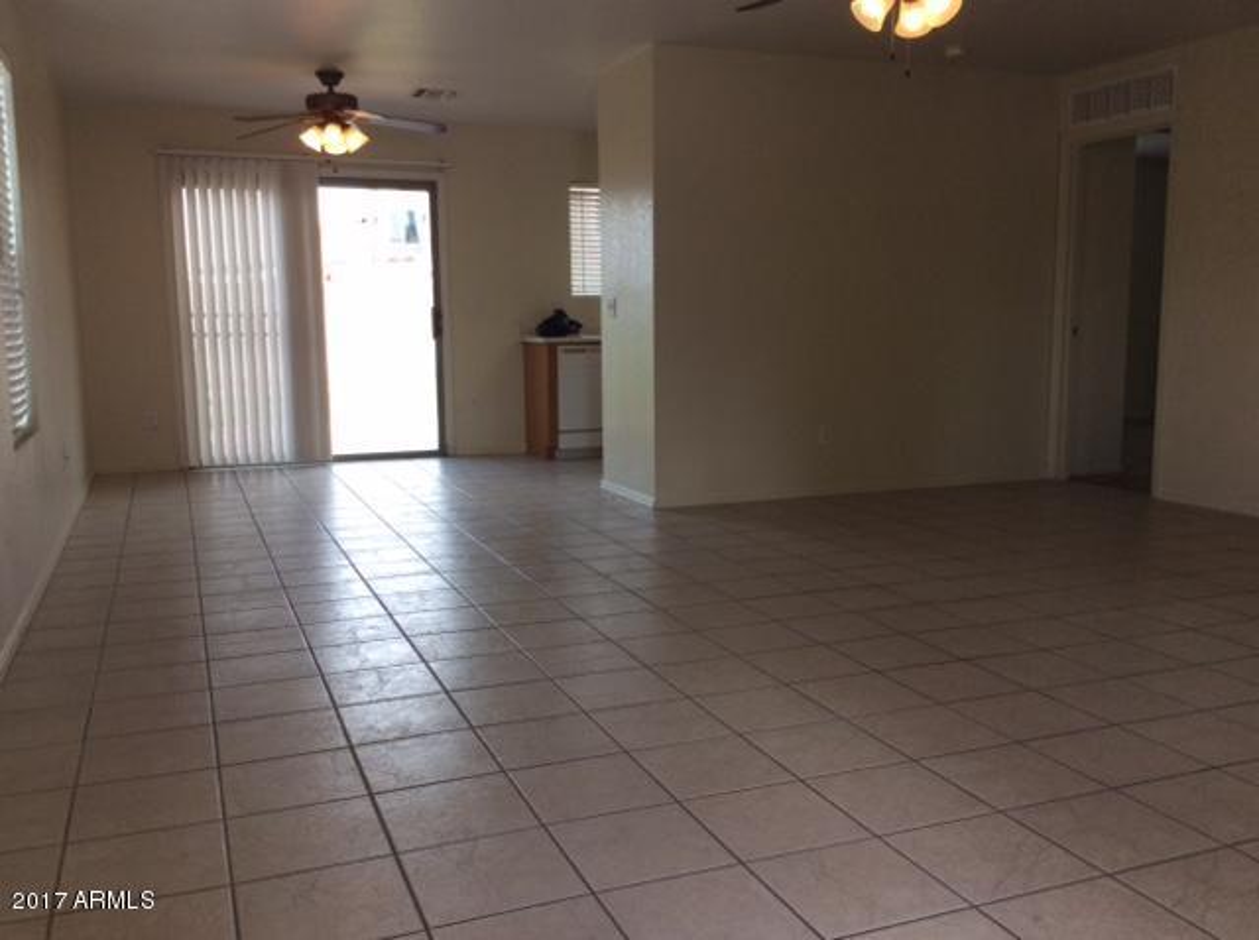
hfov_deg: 56.9
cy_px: 470
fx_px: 1162
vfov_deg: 44.1
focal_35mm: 32
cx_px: 630
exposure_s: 1/140
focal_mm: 3.3
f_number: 2.4
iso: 32
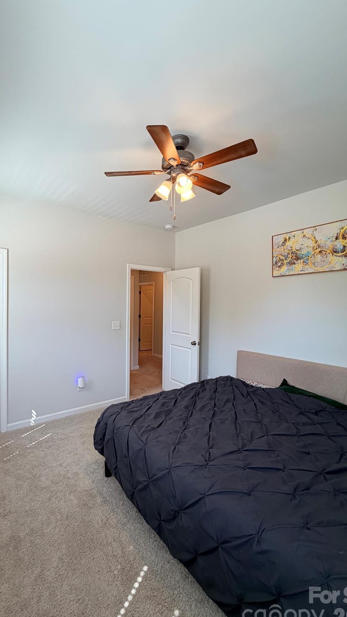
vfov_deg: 99.4
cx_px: 142
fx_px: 262
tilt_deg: -1.3
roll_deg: -0.7
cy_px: 310
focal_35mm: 16
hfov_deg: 66.6
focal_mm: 2.22
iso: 100
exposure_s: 1/120
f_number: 2.2
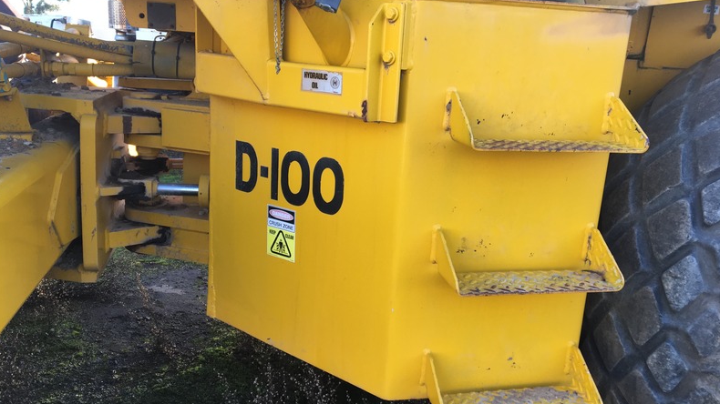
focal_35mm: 32
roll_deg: -1.6
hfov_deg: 61.0
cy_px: 188
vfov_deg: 36.6
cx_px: 359
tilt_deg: -11.9
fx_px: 611
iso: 32
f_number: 2.2
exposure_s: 1/100
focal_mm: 4.15
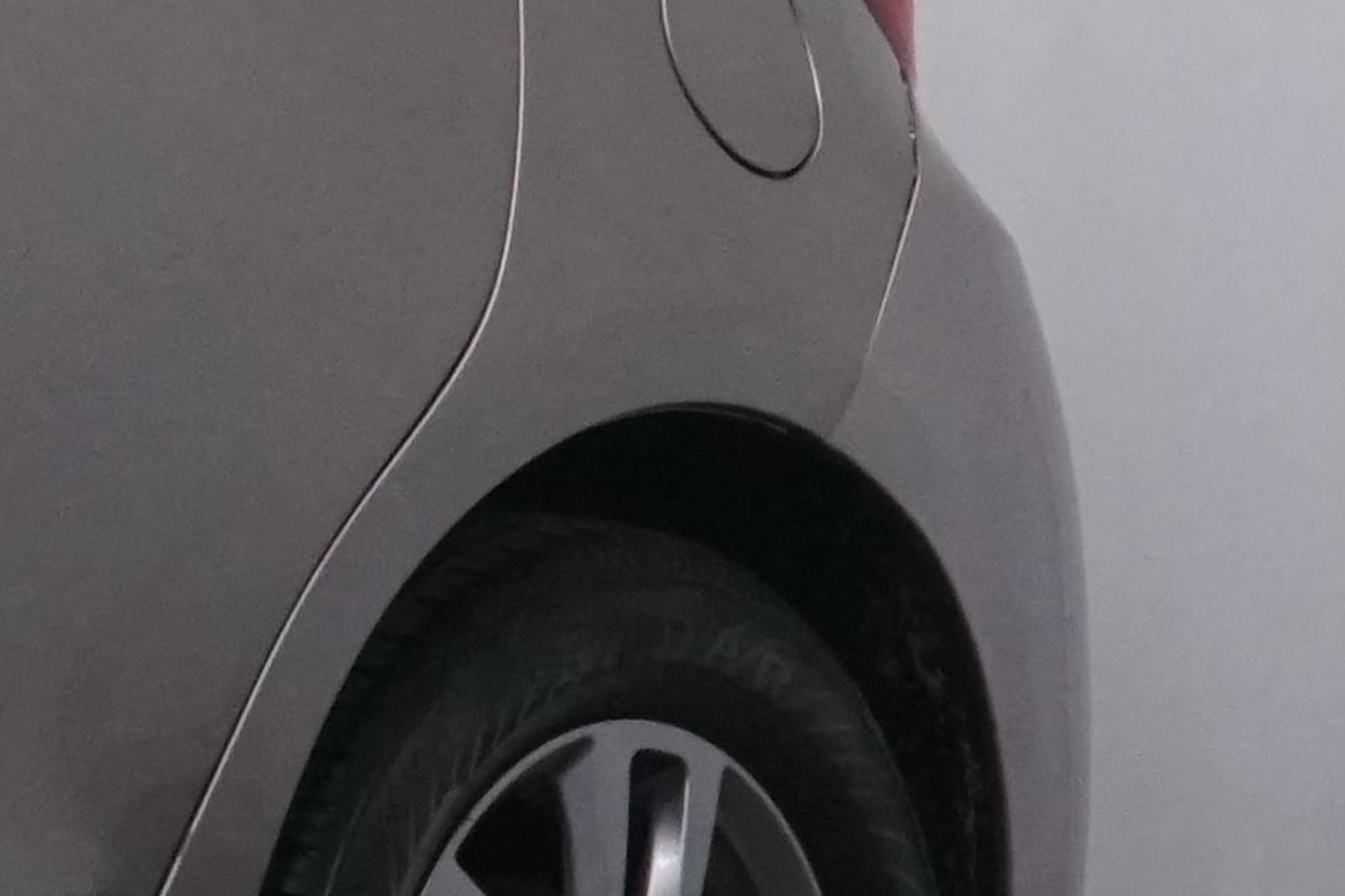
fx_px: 16734
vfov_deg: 3.1
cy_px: -99
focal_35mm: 448
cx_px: -2492
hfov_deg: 4.4
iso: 2500
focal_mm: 70
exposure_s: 1/25
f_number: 9
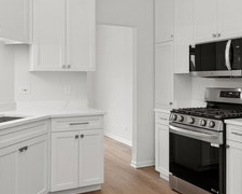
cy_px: 81
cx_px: 113
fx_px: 258
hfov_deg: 50.2
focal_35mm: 36
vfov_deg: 41.0
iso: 250
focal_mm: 12
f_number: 8
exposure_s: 1/30
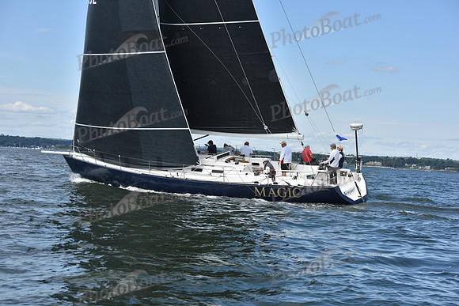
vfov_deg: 19.5
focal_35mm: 70
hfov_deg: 28.8
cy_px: 153
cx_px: 230
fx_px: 893
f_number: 8
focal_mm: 70
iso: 320
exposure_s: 1/1000
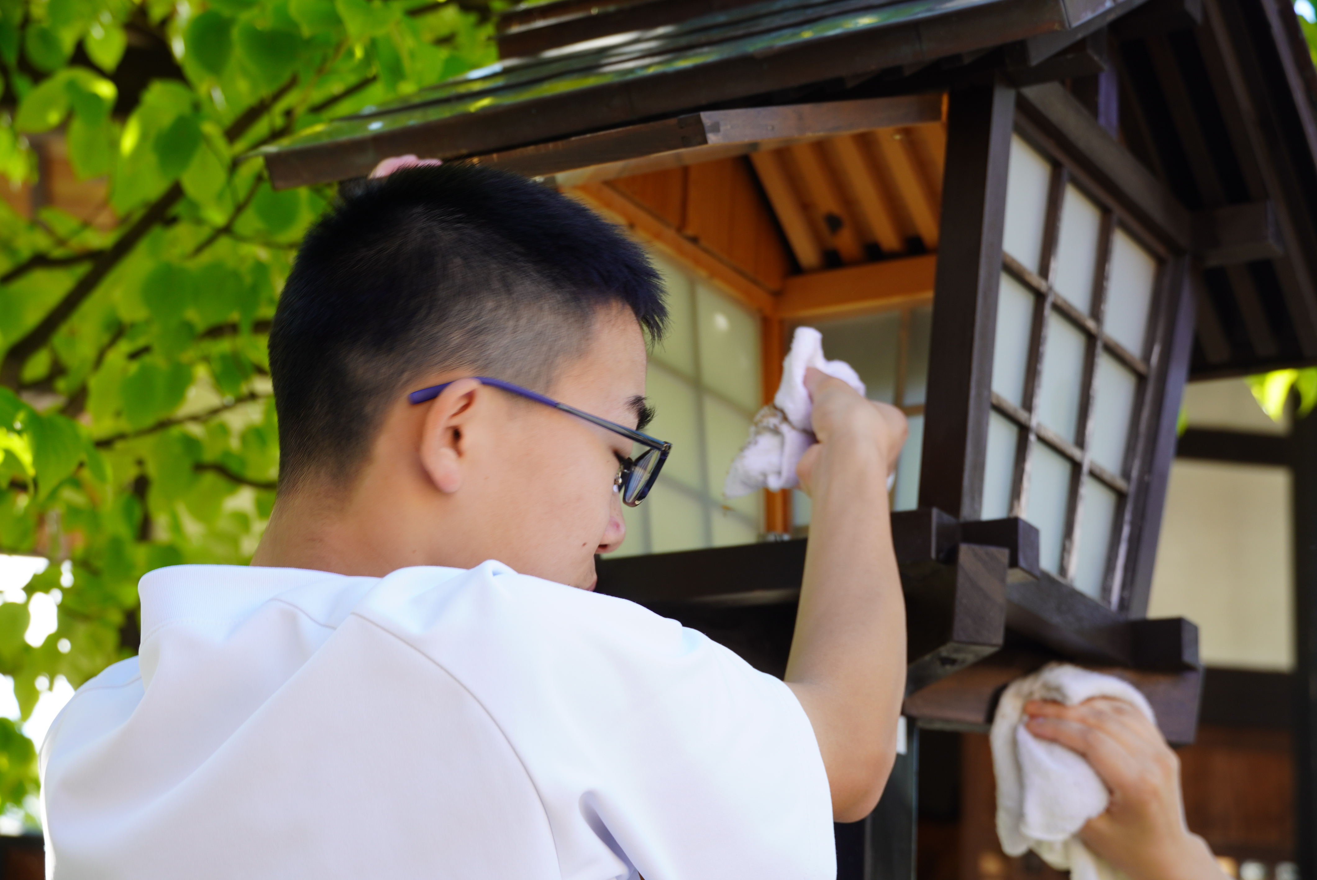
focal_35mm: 68
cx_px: 658
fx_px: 2471
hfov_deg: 29.8
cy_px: 440
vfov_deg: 20.2
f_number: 5
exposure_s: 1/80
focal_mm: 45
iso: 125
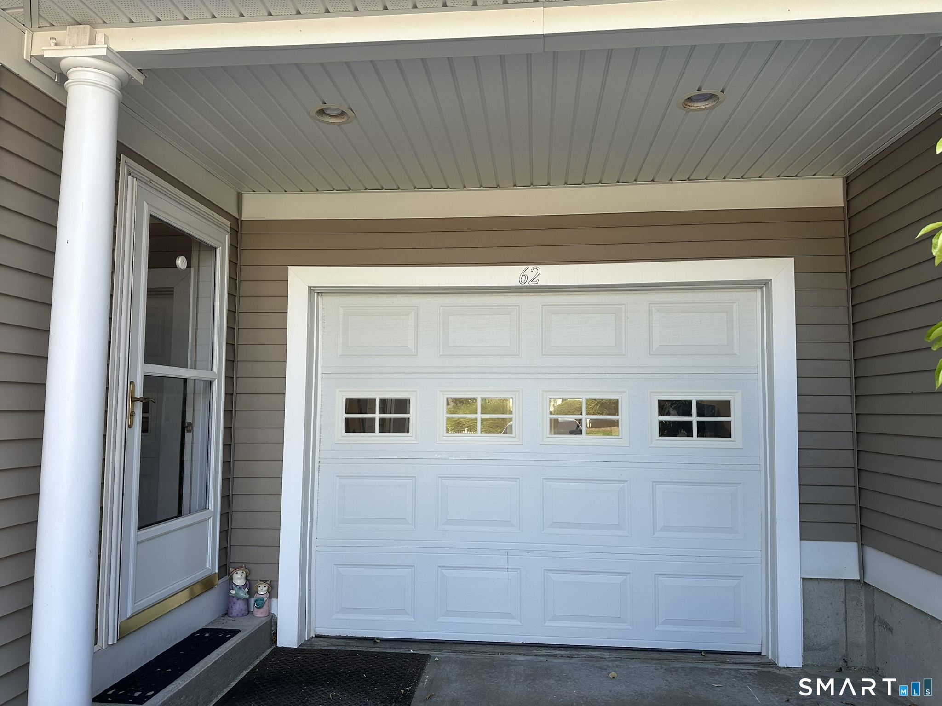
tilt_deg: +4.8
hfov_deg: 71.6
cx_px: 471
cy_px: 353
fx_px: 653
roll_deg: -0.6
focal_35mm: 24
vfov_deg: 56.8
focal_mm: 6.86
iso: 80
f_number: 1.78
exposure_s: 1/389
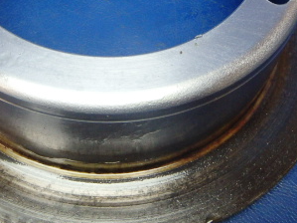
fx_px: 515
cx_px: 95
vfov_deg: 23.7
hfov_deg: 31.9
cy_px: 20
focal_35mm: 60
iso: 500
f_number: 3.9
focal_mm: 5
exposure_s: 1/30
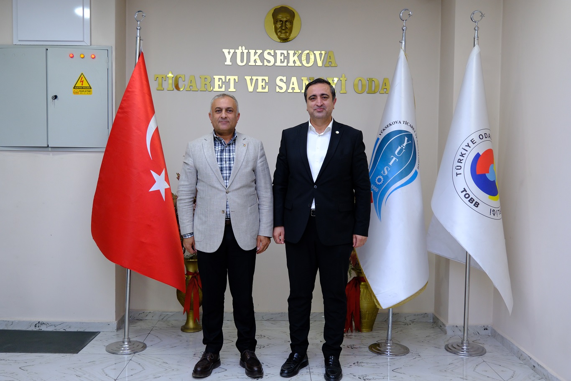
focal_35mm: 35
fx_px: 555
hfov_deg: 54.4
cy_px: 190
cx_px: 286
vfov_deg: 37.8
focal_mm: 23.5
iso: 800
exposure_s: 1/50
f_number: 4
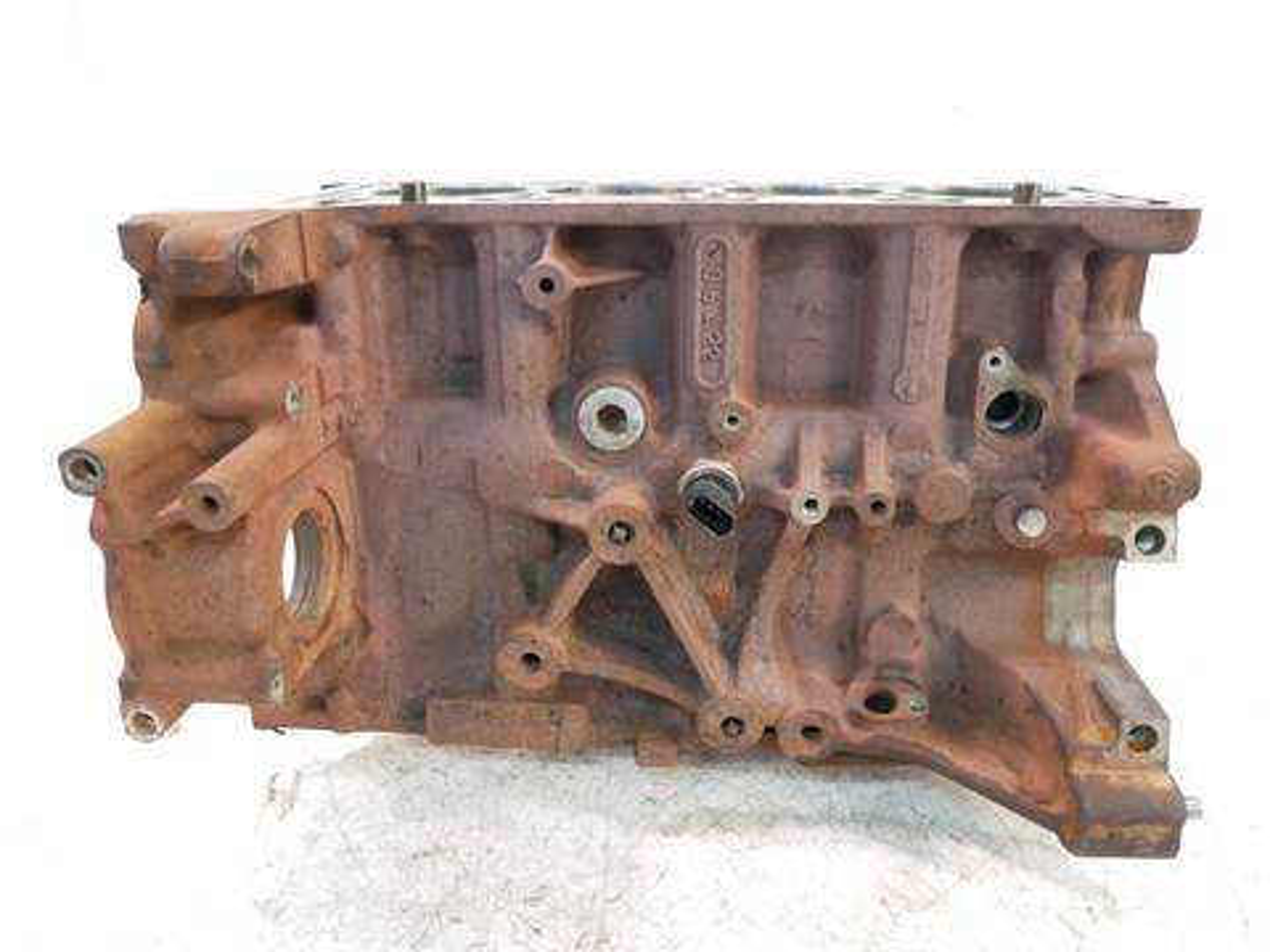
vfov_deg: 56.8
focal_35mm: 24
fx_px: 881
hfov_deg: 71.6
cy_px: 476
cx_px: 635
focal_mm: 12
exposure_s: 1/60
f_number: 3.5
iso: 2000
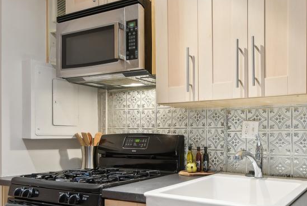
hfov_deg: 56.8
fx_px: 256
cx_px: 251
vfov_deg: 43.0
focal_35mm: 30
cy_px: 141
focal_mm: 16
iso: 400
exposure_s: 1/2
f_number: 8
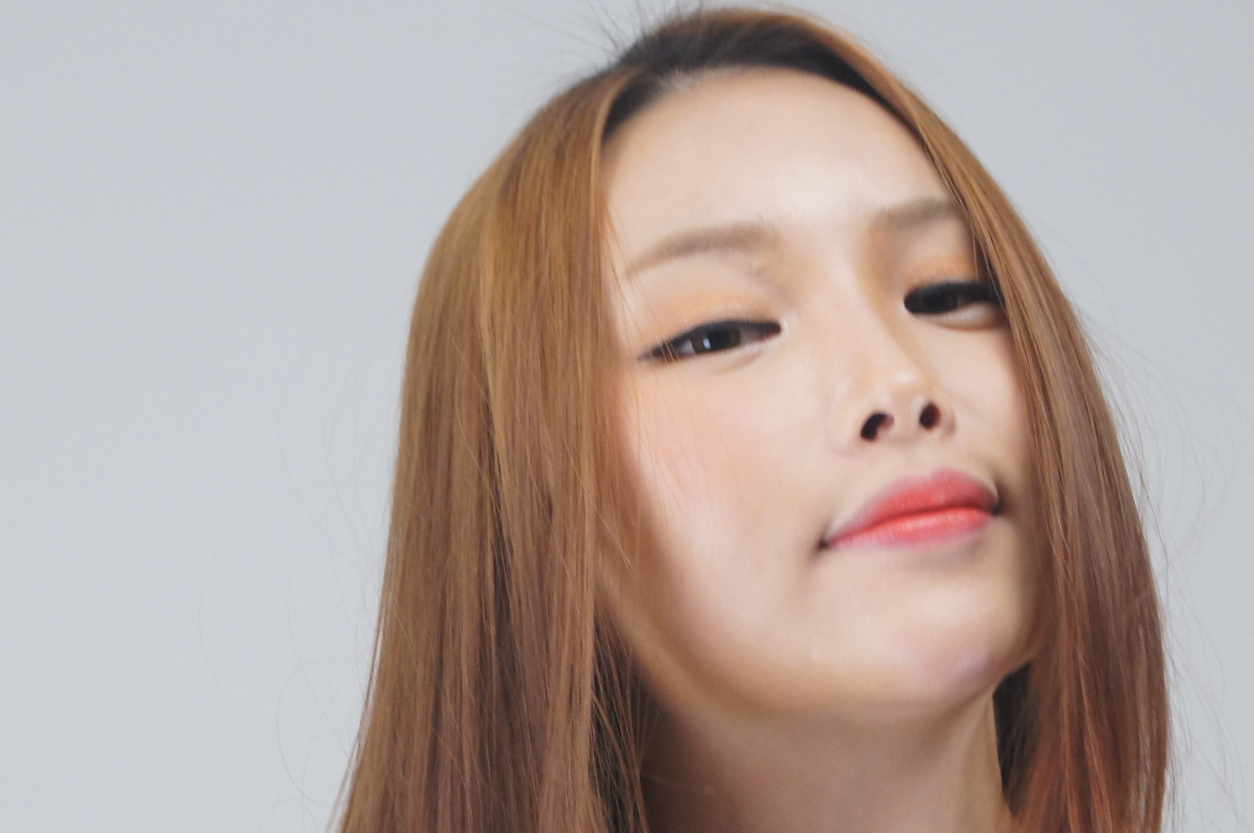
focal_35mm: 178
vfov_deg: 7.7
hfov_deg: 11.6
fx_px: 6196
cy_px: 813
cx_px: 594
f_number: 5.6
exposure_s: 1/160
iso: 800
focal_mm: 55
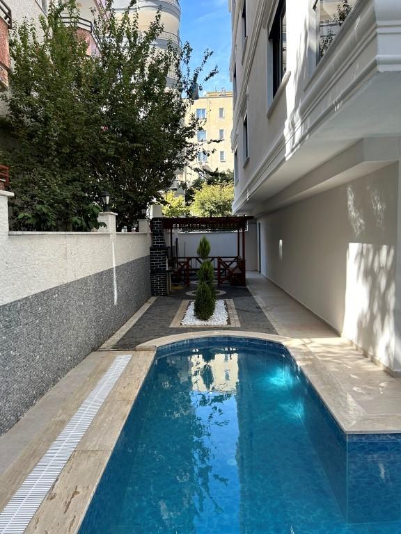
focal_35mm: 26
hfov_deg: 53.1
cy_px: 267
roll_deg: +1.3
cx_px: 200
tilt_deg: -4.1
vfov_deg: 67.3
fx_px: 402
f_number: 1.5
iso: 50
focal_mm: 5.7
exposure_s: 1/666
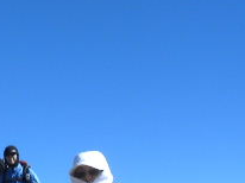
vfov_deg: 10.3
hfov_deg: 13.3
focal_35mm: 144
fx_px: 1018
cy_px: 113
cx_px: -68
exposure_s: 1/104
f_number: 10
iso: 64
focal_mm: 6.6
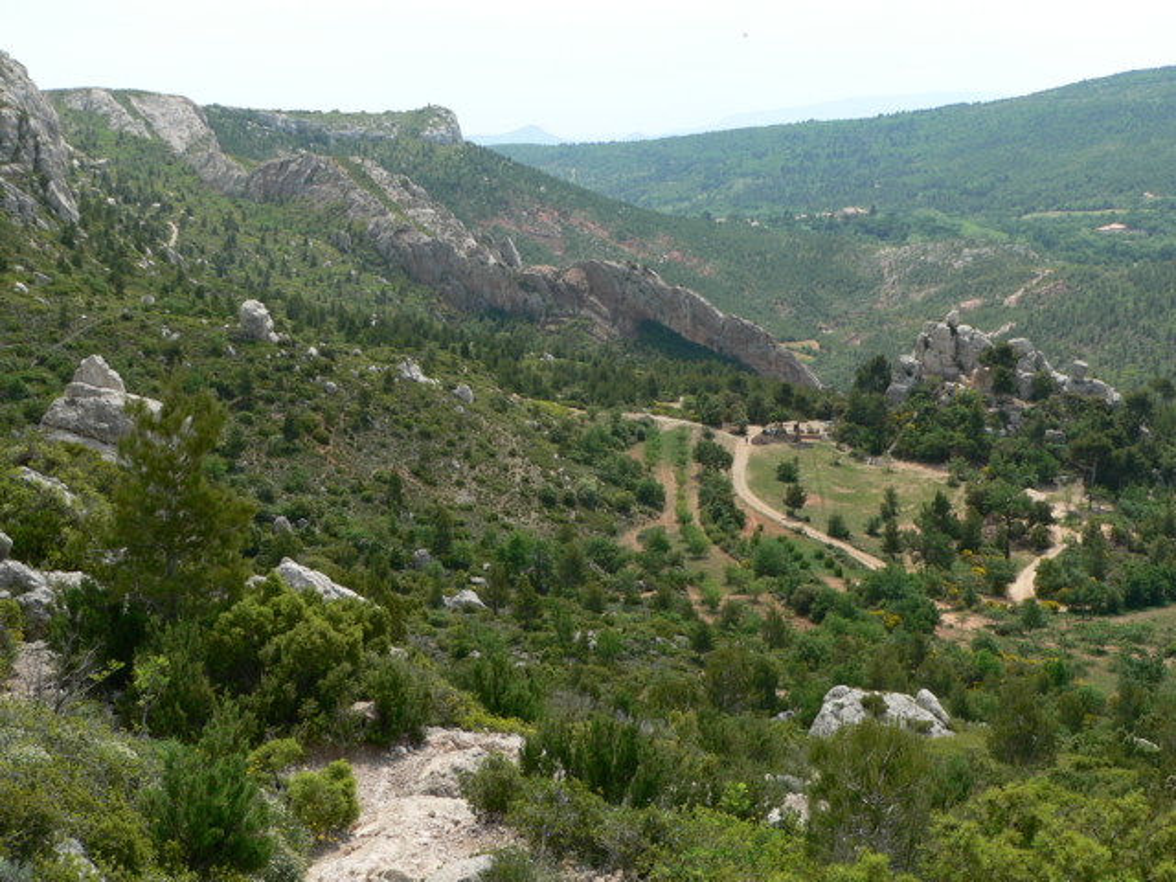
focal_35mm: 52
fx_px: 1767
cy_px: 441
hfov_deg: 36.8
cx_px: 588
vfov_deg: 28.0
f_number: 4
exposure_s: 1/400
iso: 80
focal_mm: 8.7
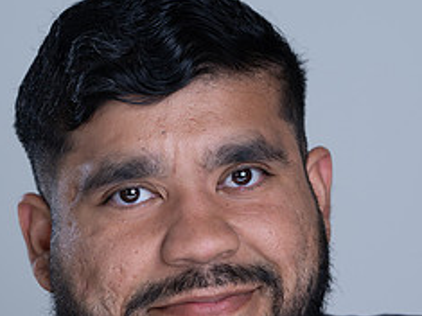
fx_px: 4021
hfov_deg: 6.0
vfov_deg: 4.5
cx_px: 176
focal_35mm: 330
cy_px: 251
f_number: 5.6
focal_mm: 179
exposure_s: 1/200
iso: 160
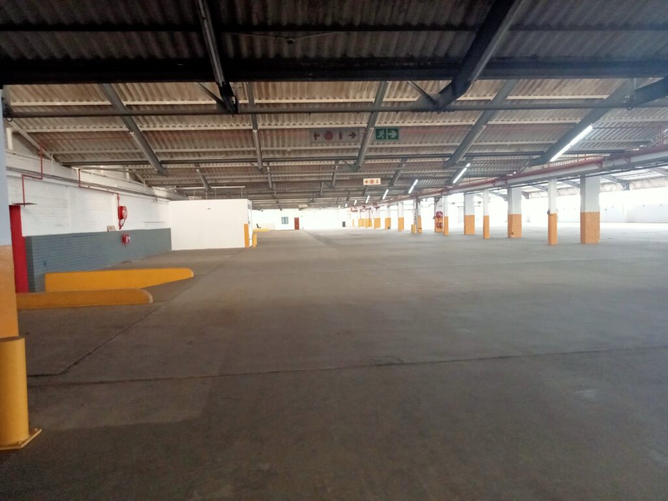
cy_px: 250
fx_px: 540
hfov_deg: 63.4
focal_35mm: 28
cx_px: 334
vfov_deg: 49.7
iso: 629
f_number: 2.2
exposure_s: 1/33.3
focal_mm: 3.46
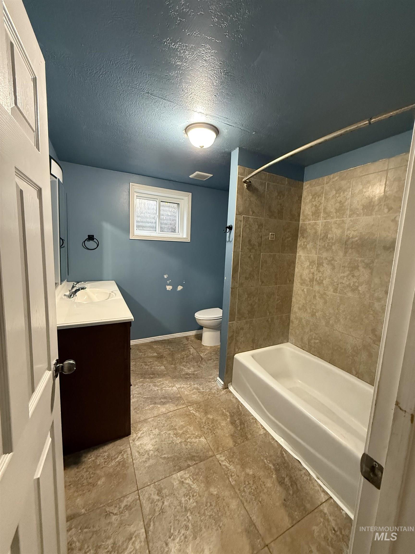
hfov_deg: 85.7
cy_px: 277
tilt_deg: -7.0
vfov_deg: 102.1
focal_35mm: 14
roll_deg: -2.4
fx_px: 224
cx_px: 208
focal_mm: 2.22
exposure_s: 1/60
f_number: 2.2
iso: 640
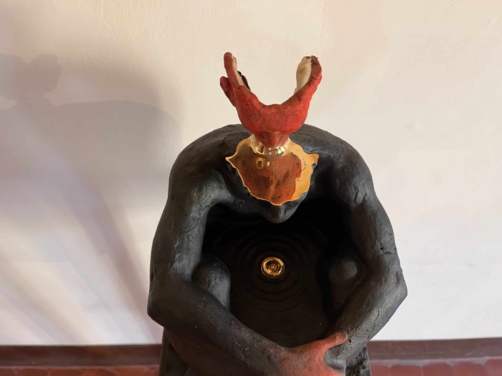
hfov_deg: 67.3
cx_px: 251
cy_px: 188
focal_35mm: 26
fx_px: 377
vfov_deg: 53.1
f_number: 1.6
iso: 80
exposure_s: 1/50
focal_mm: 5.1
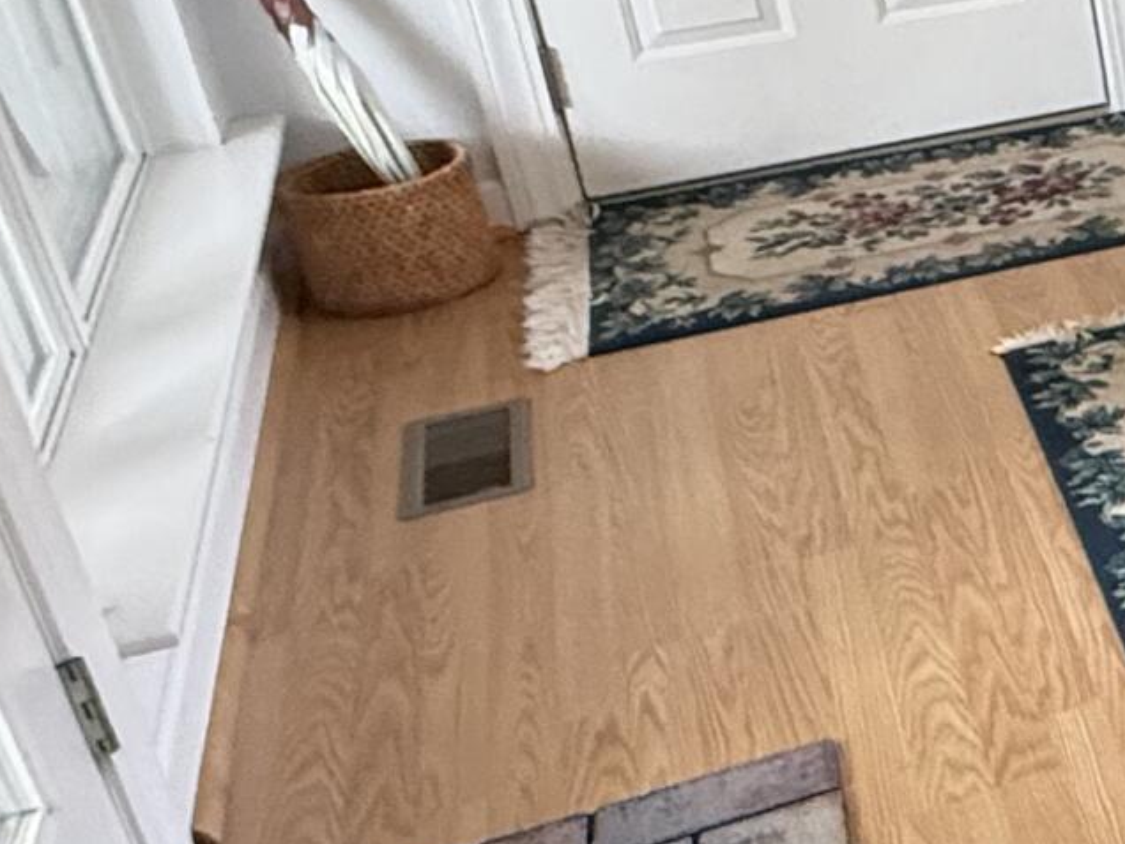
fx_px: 2145
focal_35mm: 66
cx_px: 2172
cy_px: 81
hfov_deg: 19.3
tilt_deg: -21.8
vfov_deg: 21.7
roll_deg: -2.2
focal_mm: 2.22
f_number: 2.2
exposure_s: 1/120
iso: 500
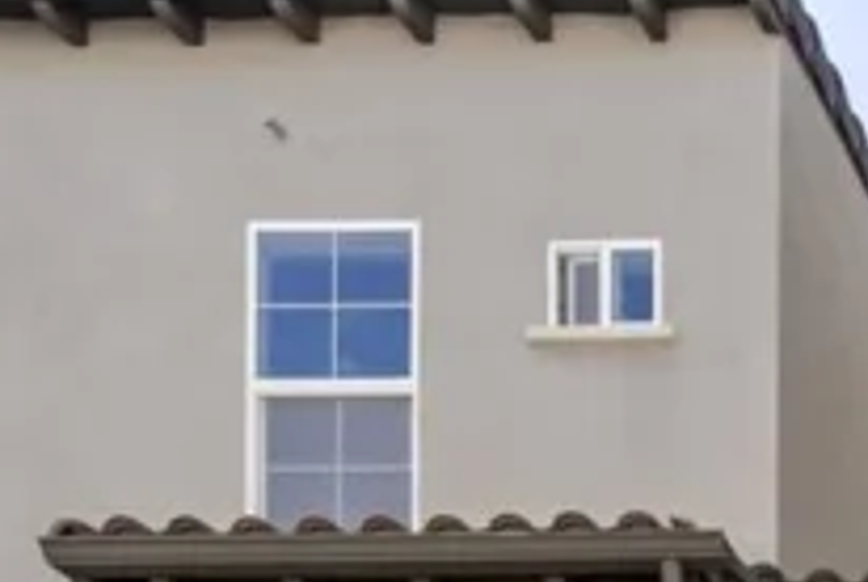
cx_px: 1336
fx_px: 1569
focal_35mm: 65
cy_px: 940
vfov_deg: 18.1
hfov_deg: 23.8
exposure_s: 1/800
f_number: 8
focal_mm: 16
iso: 500
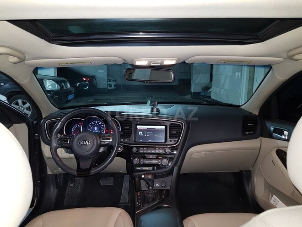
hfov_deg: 67.3
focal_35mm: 26
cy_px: 114
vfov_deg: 53.1
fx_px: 227
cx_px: 151
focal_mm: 4.2
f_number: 1.7
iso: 125
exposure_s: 1/12
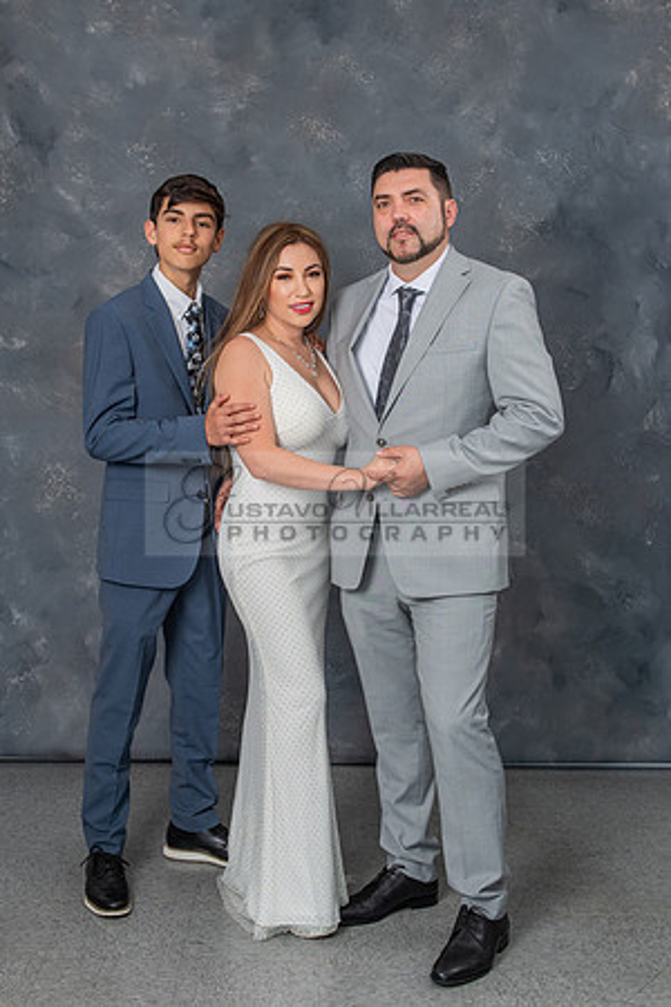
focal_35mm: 53
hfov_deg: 25.7
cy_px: 472
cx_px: 298
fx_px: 1470
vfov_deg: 37.8
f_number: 5.6
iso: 200
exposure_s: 1/160
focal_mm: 32
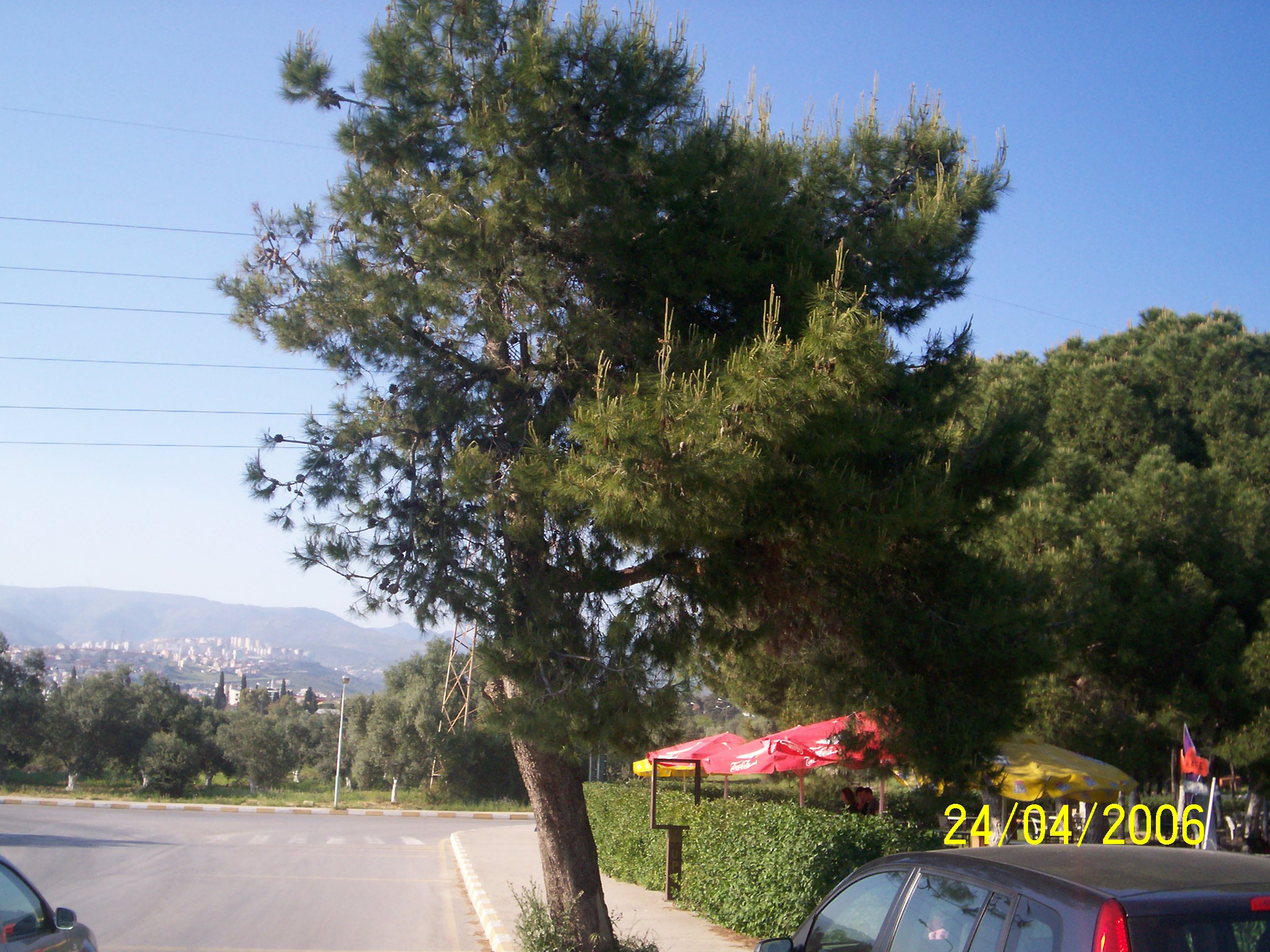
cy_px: 476
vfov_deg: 39.7
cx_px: 635
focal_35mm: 36
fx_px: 1321
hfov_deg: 51.4
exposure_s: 1/369
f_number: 4.5
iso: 100
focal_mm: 5.9
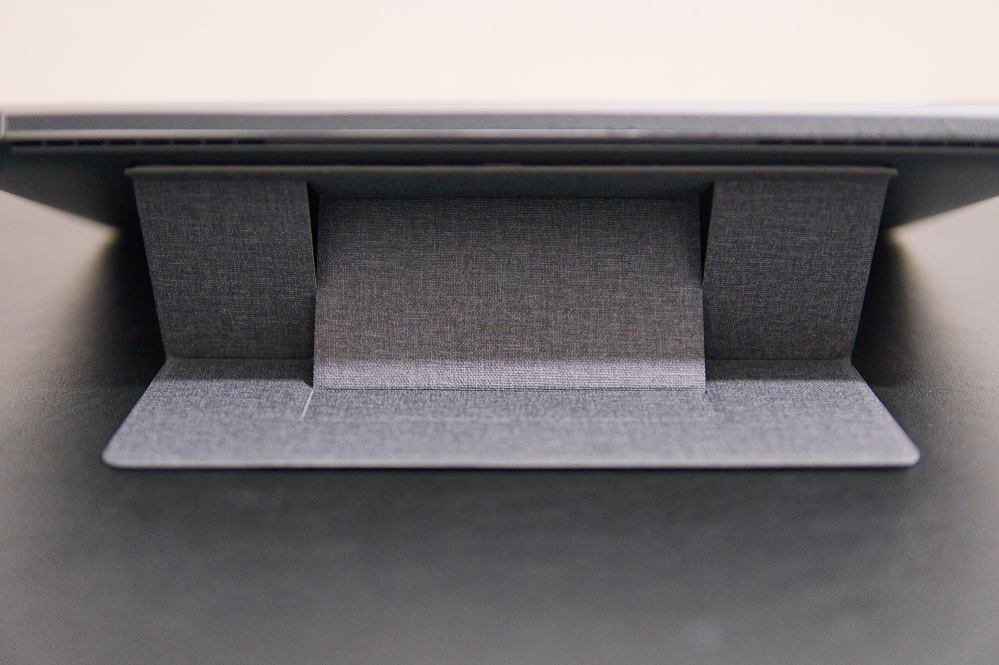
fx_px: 1248
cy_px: 332
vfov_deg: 29.8
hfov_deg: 43.6
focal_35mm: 45
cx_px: 500
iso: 800
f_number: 1.4
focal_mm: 30
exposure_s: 1/40
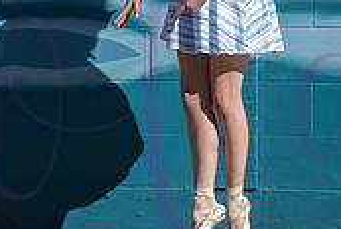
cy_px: -64
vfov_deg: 4.8
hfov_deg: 7.1
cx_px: 89
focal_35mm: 288
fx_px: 2733
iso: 400
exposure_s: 1/1000
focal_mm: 86
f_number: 10
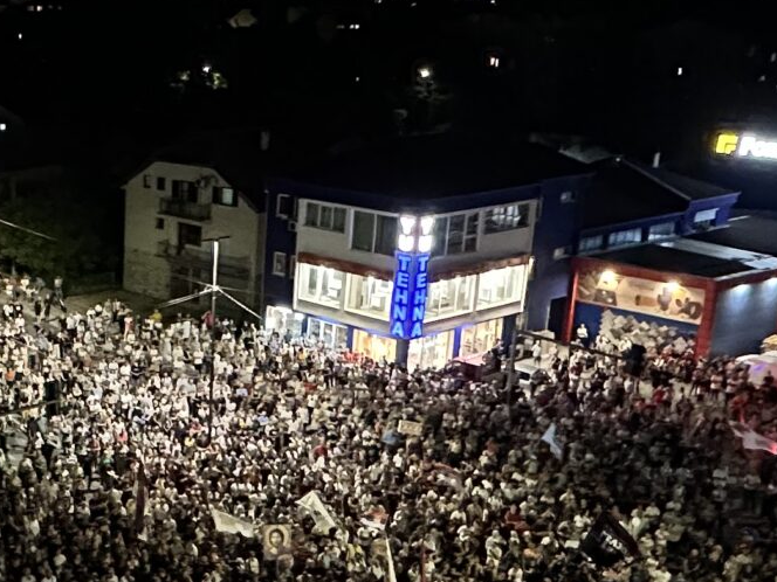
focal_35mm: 54
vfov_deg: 27.0
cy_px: 347
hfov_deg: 33.0
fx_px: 1212
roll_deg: +0.1
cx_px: 23
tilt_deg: -15.6
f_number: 2.2
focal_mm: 2.22
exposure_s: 1/25
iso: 1250
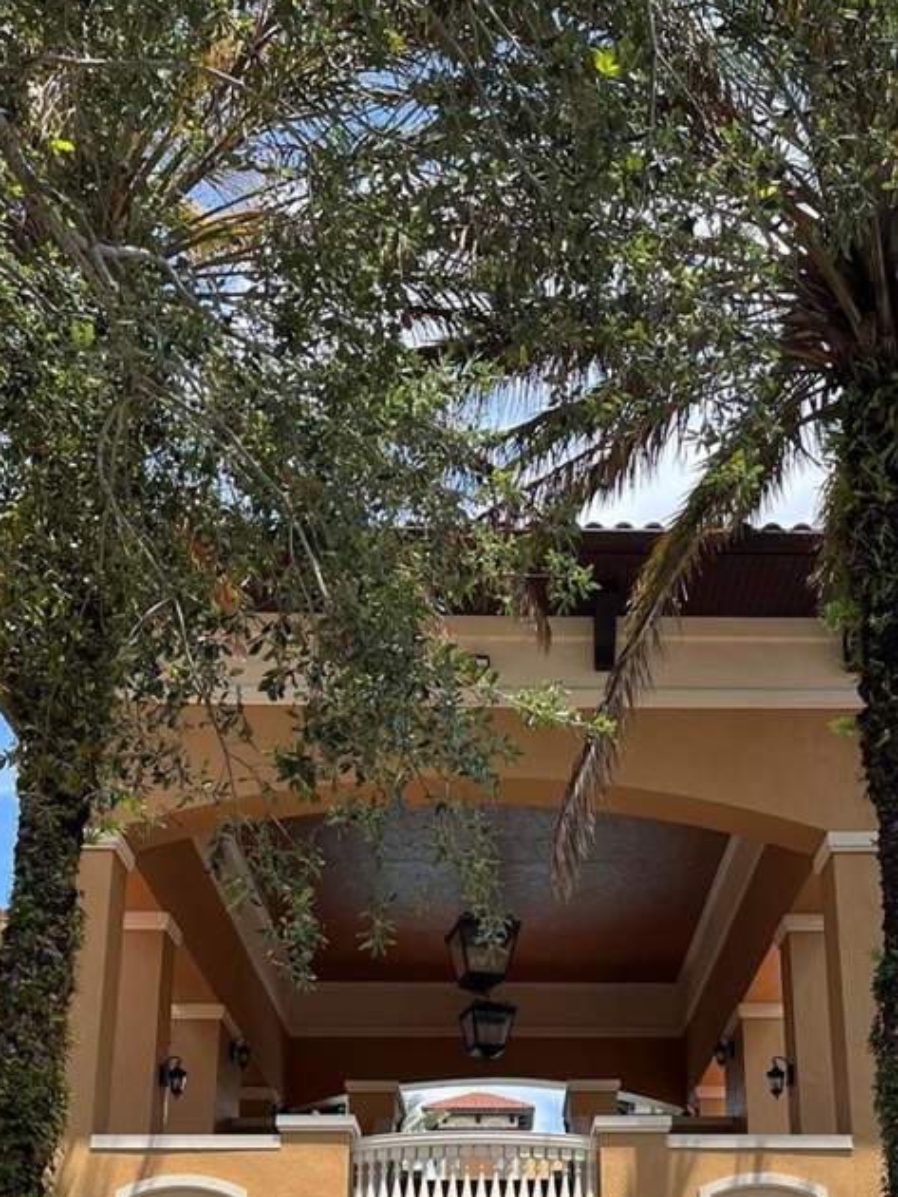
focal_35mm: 44
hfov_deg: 32.8
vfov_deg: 40.8
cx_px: 535
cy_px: 990
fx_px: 1521
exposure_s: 1/1389
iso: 50
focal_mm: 5.1
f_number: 1.6
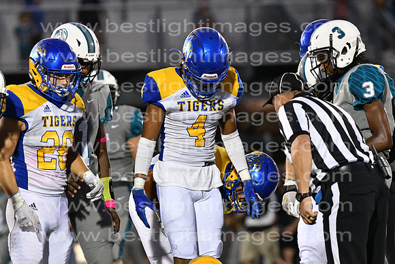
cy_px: 132
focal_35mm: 450
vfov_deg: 3.1
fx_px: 4938
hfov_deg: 4.6
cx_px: 198
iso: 8000
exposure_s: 1/800
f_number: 4.5
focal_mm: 300
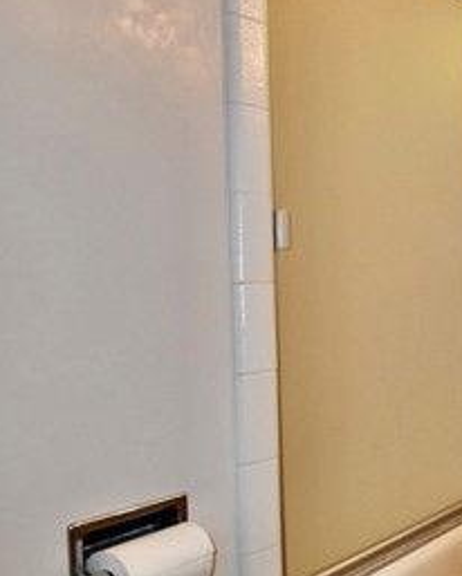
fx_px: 598
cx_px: 664
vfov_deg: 51.5
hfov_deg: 29.3
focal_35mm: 35
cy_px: 272
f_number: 4.5
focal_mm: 10
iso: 800
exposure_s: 1/80
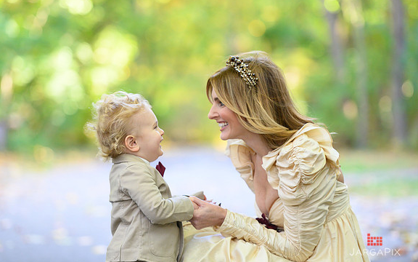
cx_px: 208
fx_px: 1811
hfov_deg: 13.2
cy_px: 131
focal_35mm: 159
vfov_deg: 8.2
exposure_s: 1/200
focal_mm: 155
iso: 1600
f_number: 3.2
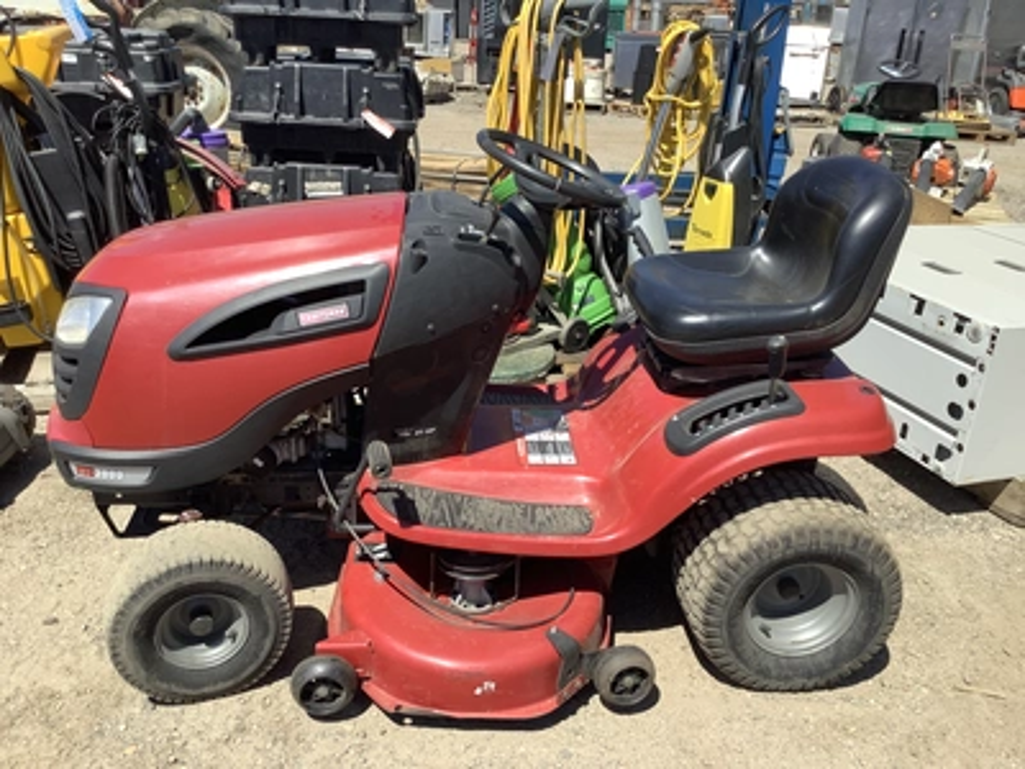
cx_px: 512
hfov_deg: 58.4
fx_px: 918
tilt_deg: -26.1
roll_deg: -1.1
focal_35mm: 31
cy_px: 384
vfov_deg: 45.4
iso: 25
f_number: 2.4
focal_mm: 3.3
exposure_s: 1/981
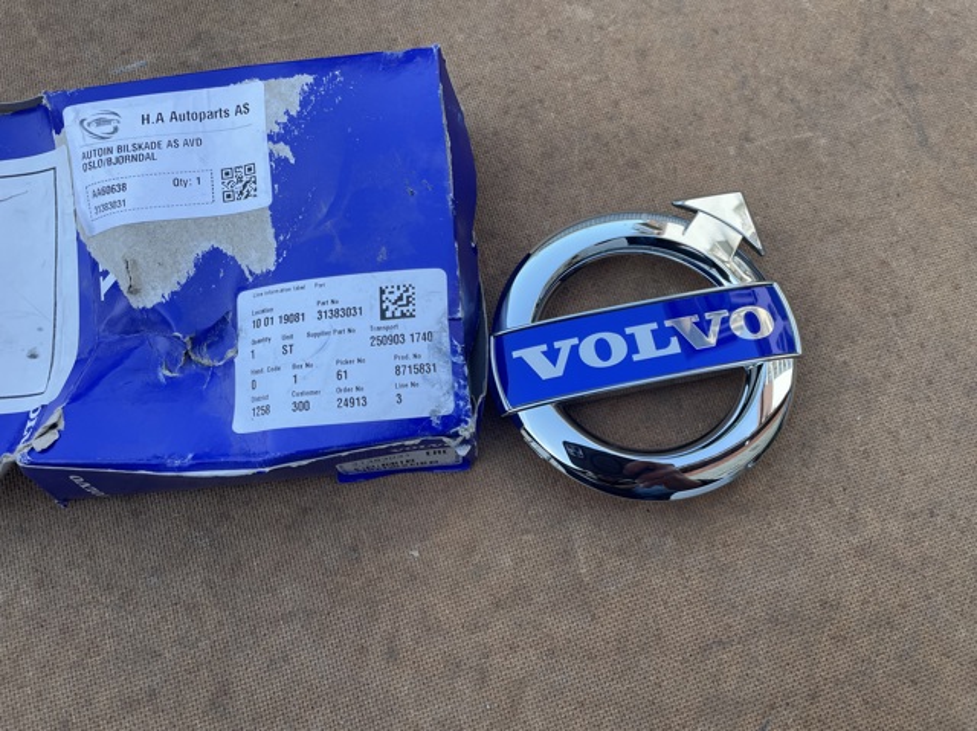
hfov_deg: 67.3
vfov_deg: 53.0
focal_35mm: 26
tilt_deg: -75.0
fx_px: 733
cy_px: 366
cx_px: 488
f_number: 1.6
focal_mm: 4.2
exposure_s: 1/172
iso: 32
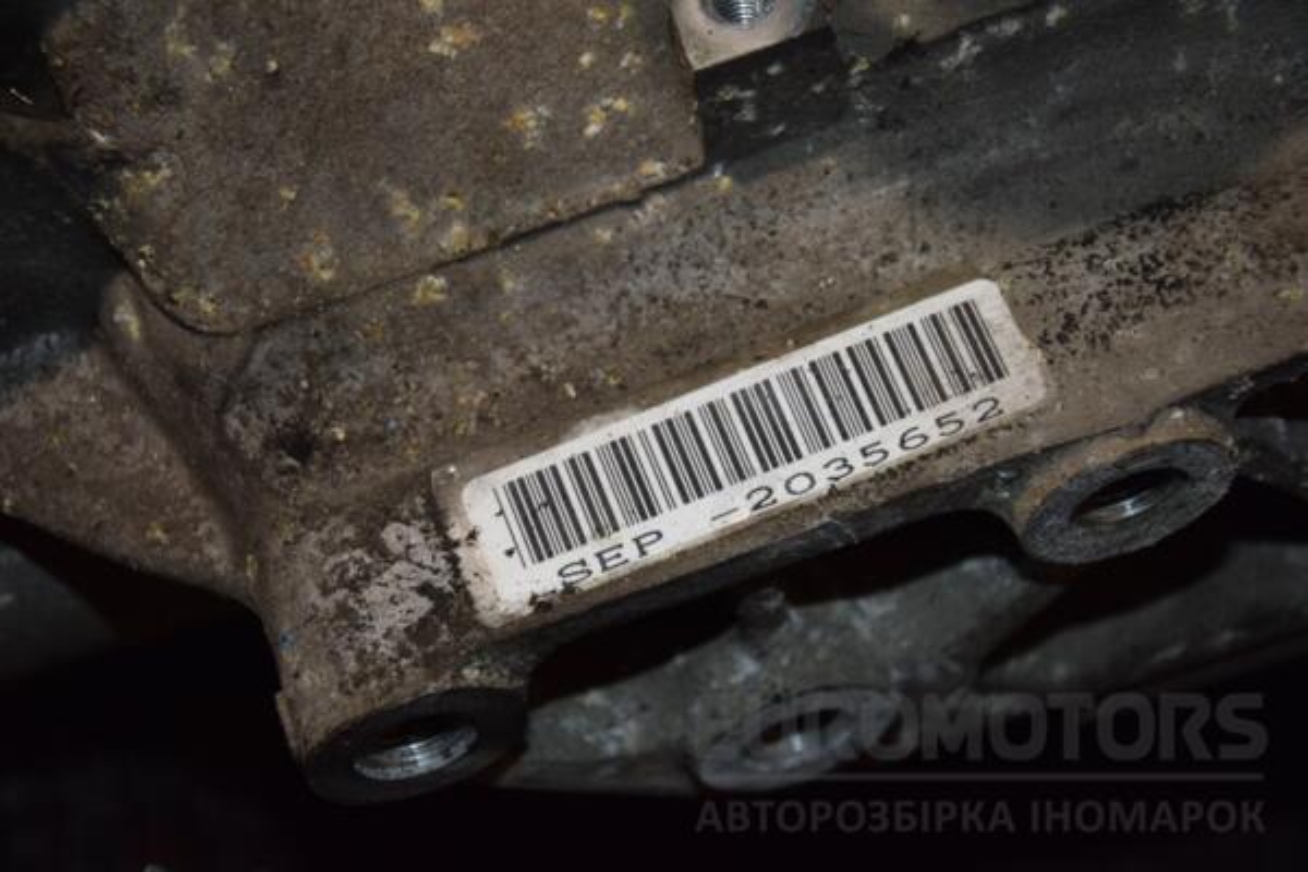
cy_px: 436
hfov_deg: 19.5
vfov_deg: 13.0
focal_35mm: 105
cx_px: 654
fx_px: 3815
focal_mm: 70
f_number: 5.3
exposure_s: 1/60
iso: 800
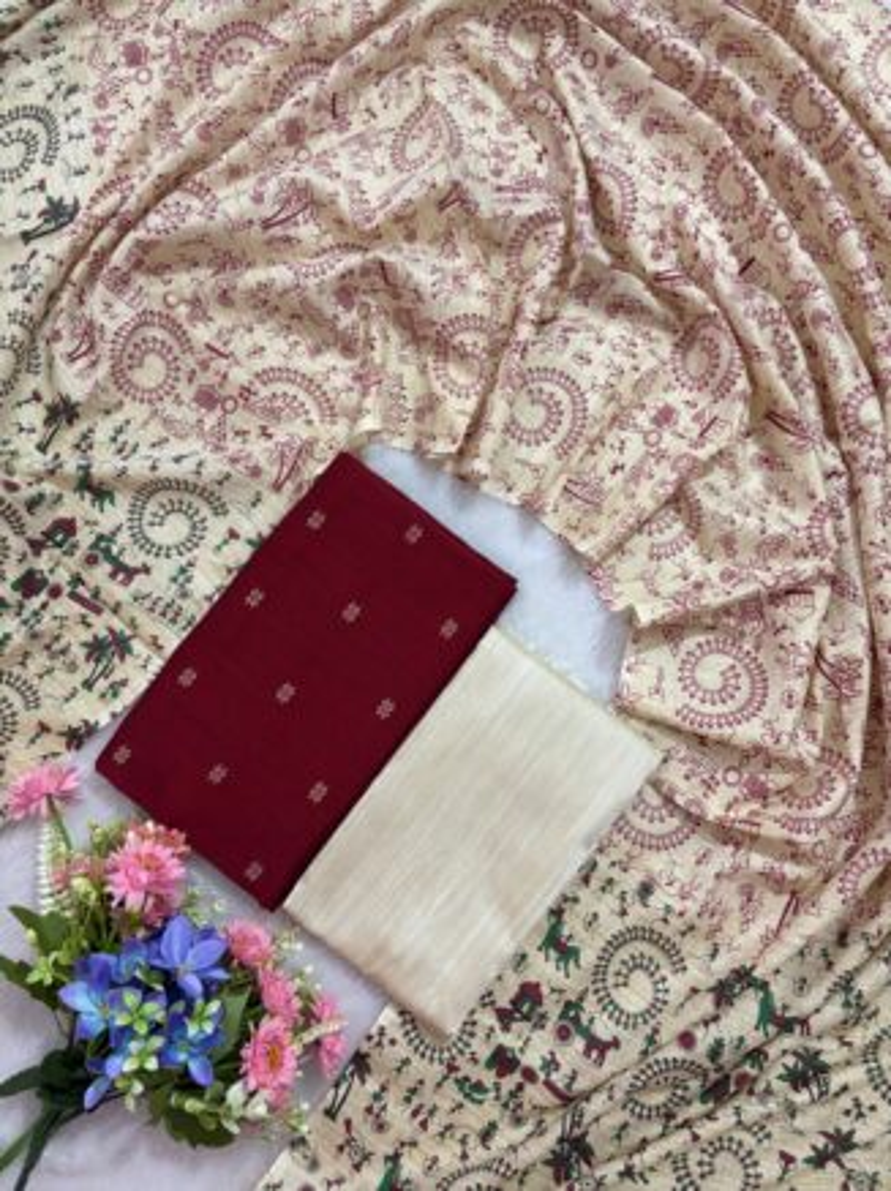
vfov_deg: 67.3
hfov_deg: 53.0
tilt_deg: -83.8
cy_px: 596
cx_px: 446
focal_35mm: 26
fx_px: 894
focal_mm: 5.96
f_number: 1.6
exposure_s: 1/50
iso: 125
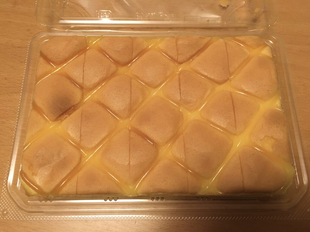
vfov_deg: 48.2
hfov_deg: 61.7
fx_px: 260
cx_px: 155
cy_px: 116
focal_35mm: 29
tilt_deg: -70.5
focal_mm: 4.15
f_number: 2.2
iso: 250
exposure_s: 1/33
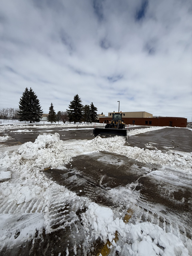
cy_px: 128
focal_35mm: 14
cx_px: 96
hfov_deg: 85.7
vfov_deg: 102.1
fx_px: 104
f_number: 2.2
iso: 50
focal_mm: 2.22
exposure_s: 1/6803
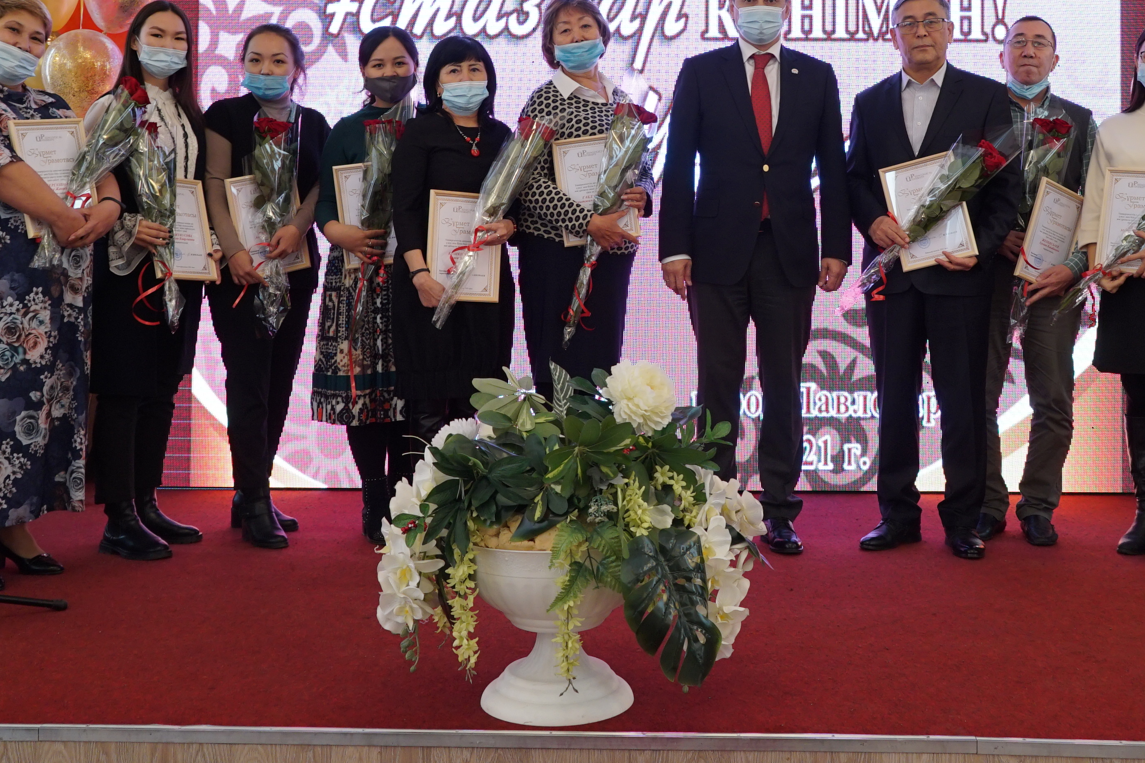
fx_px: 1399
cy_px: 194
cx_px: 679
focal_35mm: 44
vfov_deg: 30.0
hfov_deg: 44.3
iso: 1600
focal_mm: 29
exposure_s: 1/50
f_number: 5
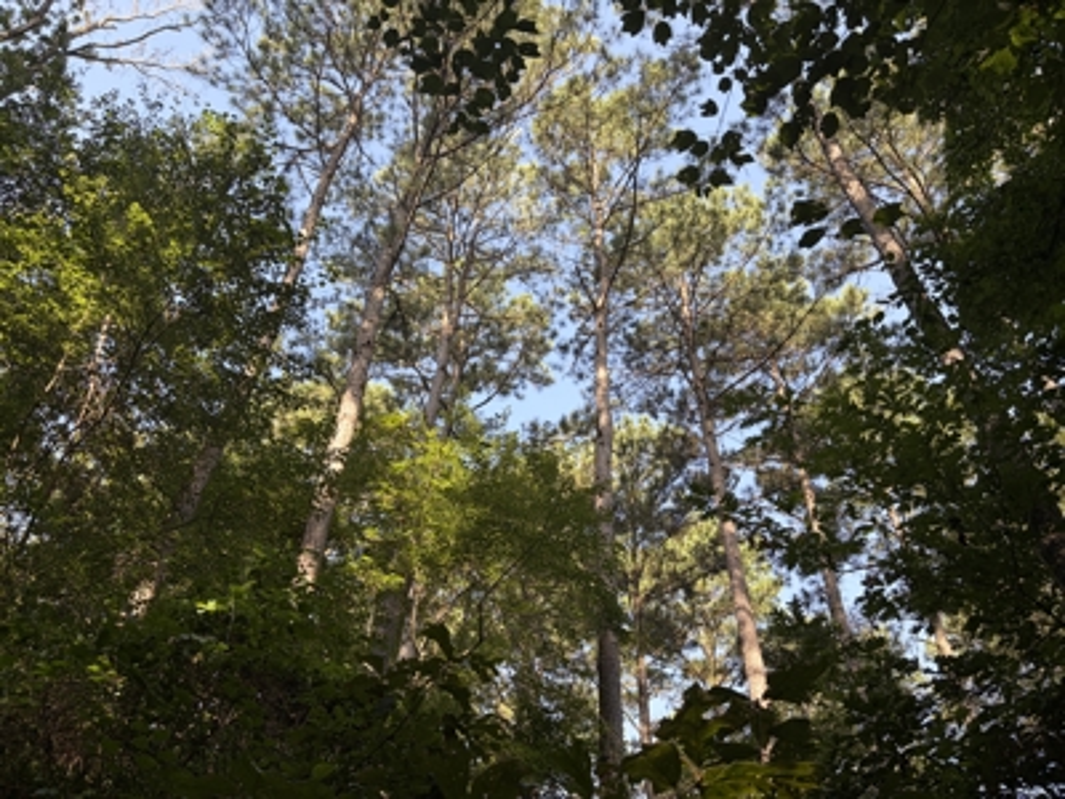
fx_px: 800
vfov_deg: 53.1
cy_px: 400
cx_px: 532
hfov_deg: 67.3
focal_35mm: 26
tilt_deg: +47.8
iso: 50
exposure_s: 1/450
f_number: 1.6
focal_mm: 5.96
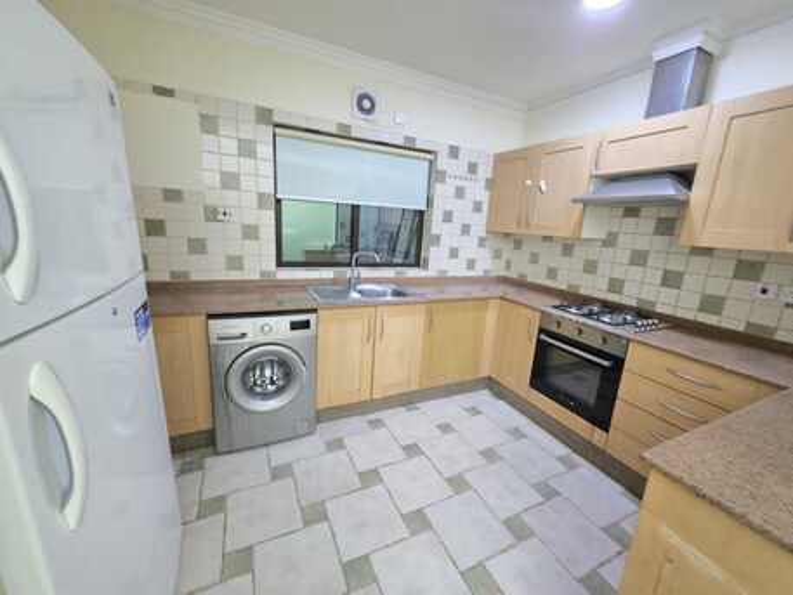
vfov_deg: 89.9
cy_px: 298
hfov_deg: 106.2
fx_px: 298
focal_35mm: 13
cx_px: 396
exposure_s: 1/33.3
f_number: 1.9
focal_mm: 2.2
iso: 800
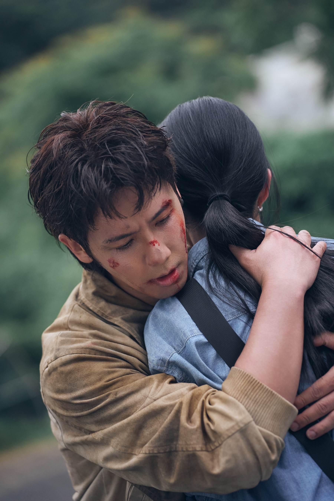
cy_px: 250
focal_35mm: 105
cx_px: 167
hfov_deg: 13.0
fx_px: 1461
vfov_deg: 19.5
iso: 1600
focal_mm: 105
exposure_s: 1/2500
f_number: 2.8
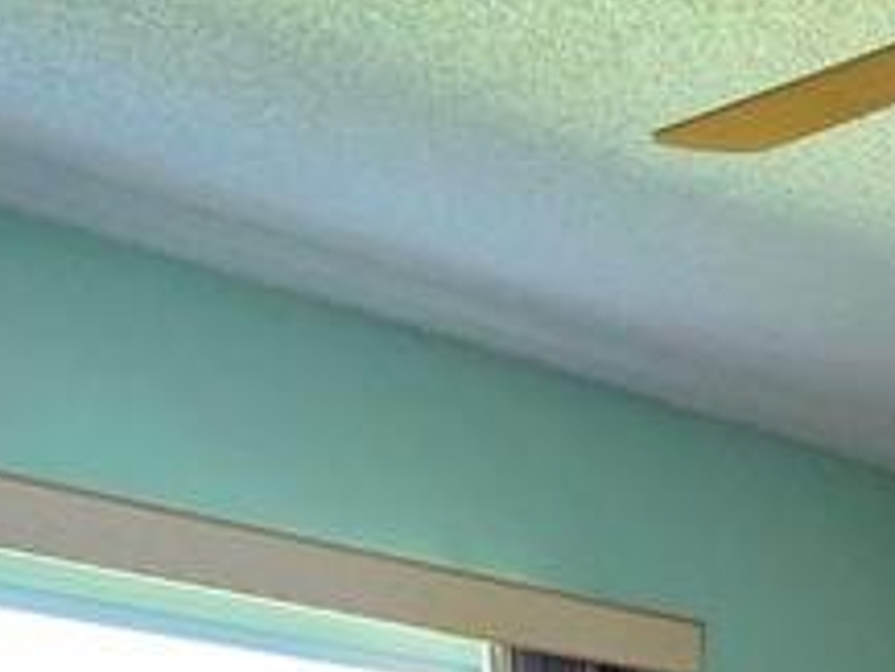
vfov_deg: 13.0
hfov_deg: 19.0
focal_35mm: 96
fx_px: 2483
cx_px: 1155
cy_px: 1414
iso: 320
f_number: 1.9
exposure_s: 1/120
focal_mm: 2.2
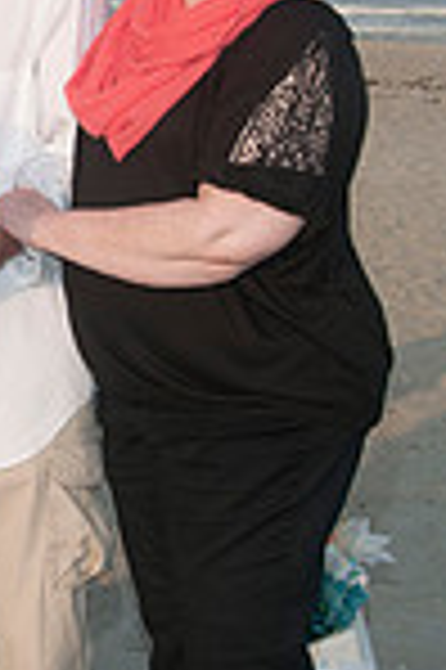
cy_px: 243
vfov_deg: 14.7
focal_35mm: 140
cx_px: -110
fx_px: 2608
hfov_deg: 9.6
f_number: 8
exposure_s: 1/250
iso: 100
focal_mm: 31
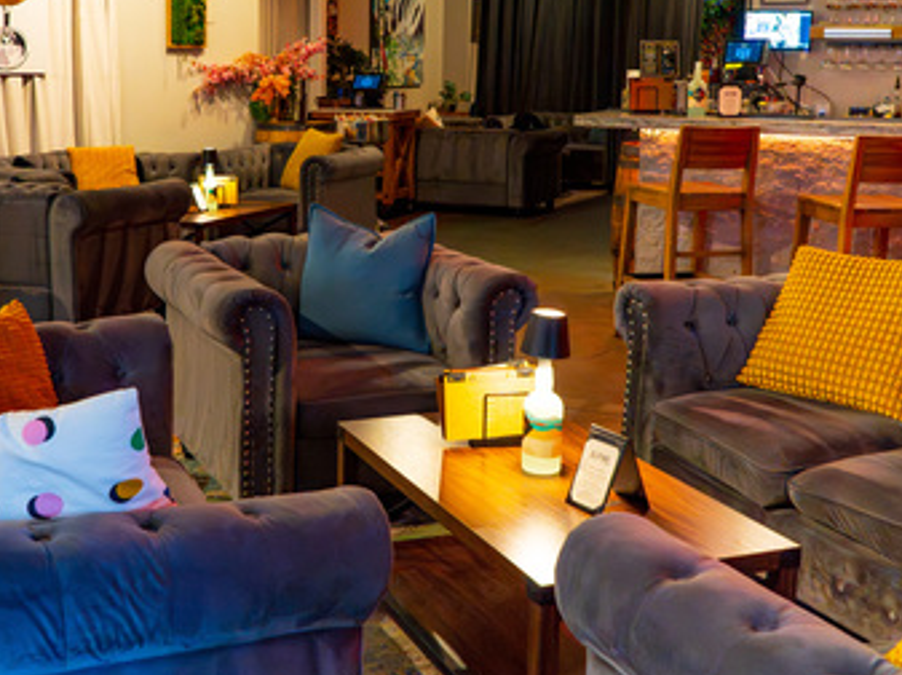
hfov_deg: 39.4
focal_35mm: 48
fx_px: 1249
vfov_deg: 30.1
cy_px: 241
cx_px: 324
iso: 5000
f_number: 9
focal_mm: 28
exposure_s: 1/30
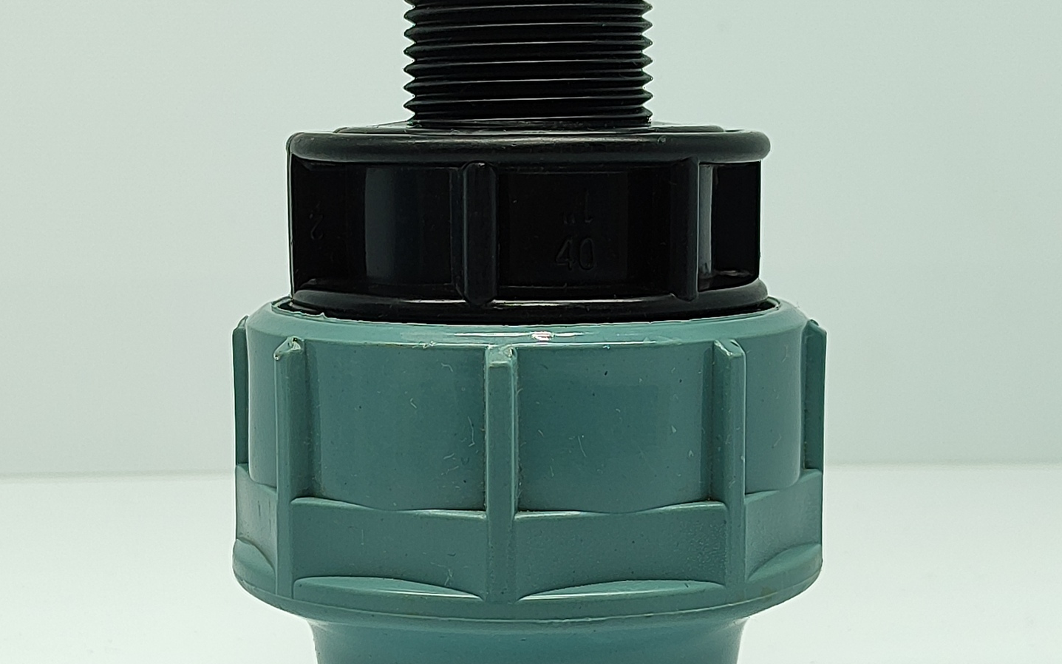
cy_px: 326
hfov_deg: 56.7
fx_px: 984
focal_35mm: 34
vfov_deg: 37.3
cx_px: 531
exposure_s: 1/125
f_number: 1.89
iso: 100
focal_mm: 5.89
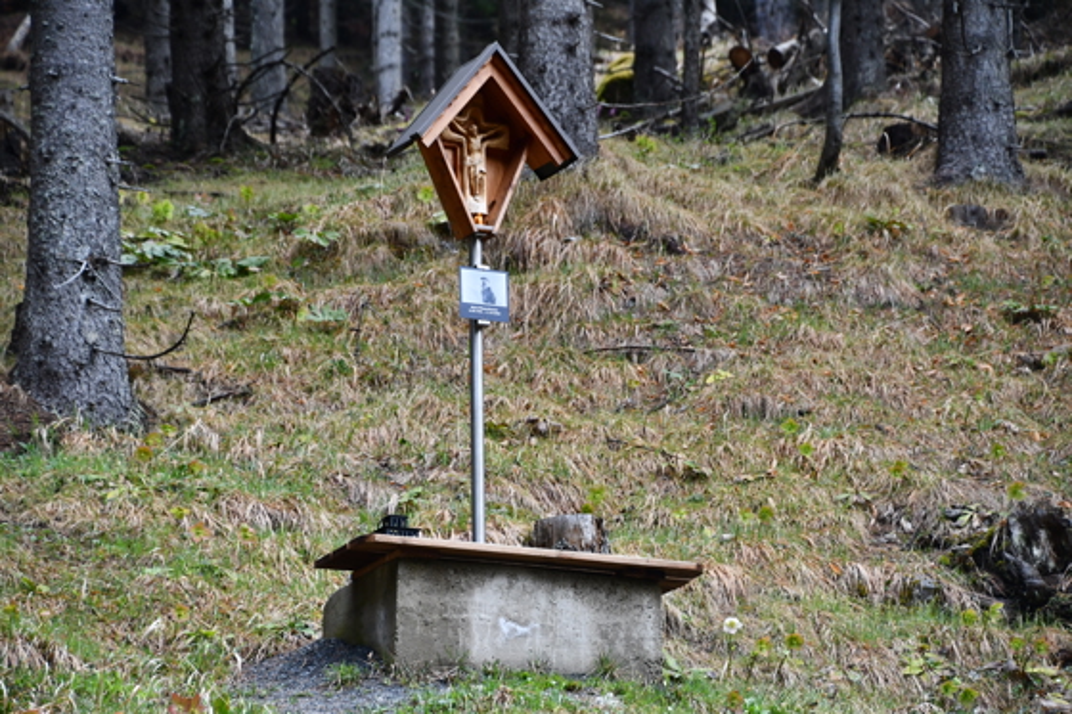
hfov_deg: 11.2
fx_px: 5447
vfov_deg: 7.5
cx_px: 536
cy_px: 357
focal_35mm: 183
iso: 800
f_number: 5.6
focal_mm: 122
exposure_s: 1/320
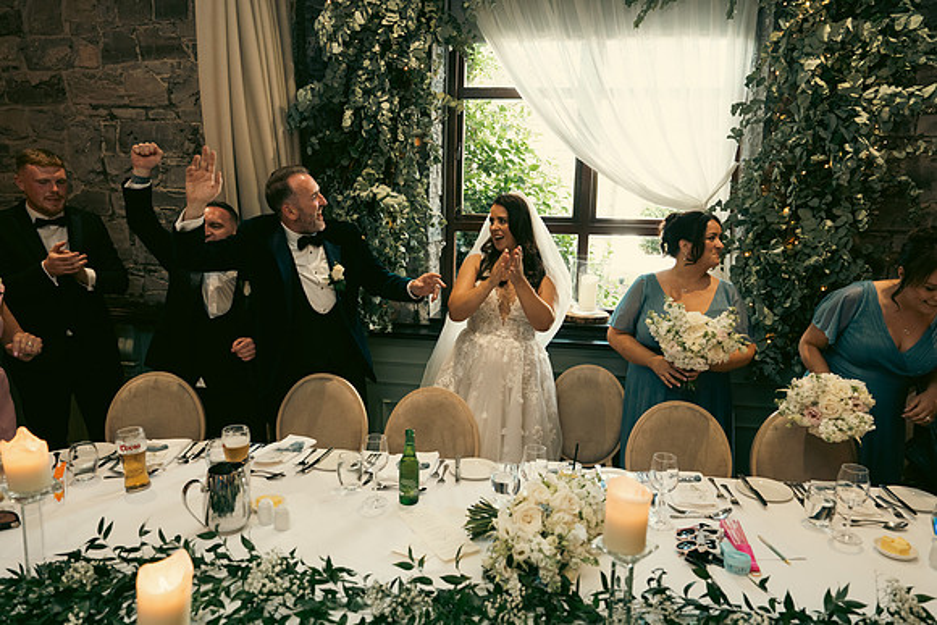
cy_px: 312
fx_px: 625
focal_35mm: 24
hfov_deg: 73.7
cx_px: 468
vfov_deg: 53.2
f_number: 3.5
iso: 1600
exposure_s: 1/160
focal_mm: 24
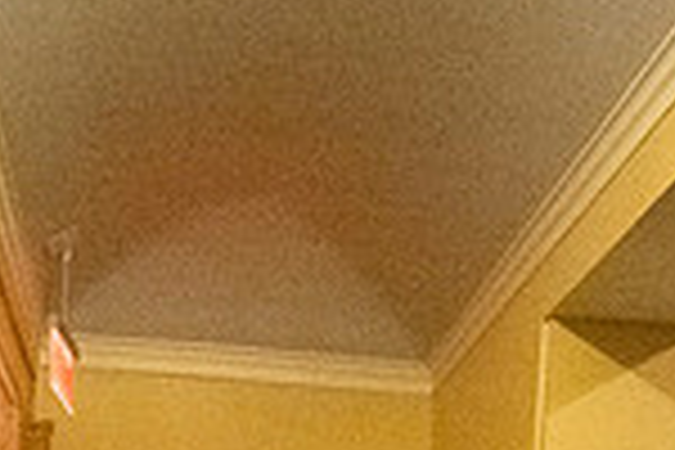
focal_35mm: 54
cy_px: 808
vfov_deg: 19.1
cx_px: 243
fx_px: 1012
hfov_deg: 36.6
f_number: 4.5
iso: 12800
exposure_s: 1/250
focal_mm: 14
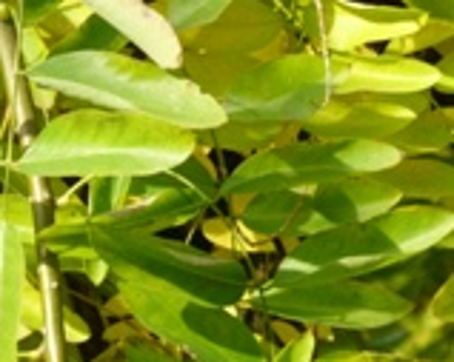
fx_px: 4969
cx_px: 6
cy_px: 154
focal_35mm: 370
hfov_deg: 5.2
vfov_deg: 4.2
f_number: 5.2
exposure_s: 1/200
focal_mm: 26.9
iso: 250
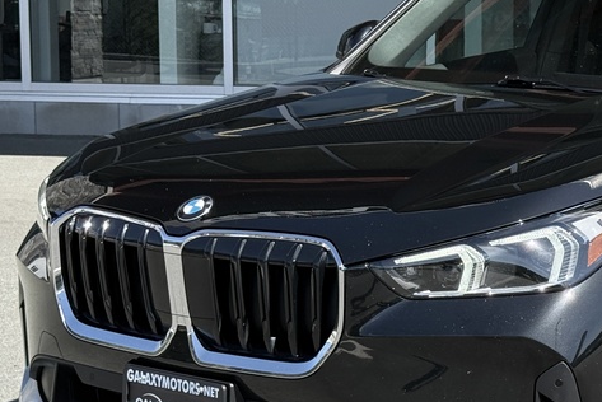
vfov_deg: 12.7
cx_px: 588
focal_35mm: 108
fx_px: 1807
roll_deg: +0.1
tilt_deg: -5.9
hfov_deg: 18.5
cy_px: 191
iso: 80
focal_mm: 6.76
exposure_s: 1/1883
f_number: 1.78
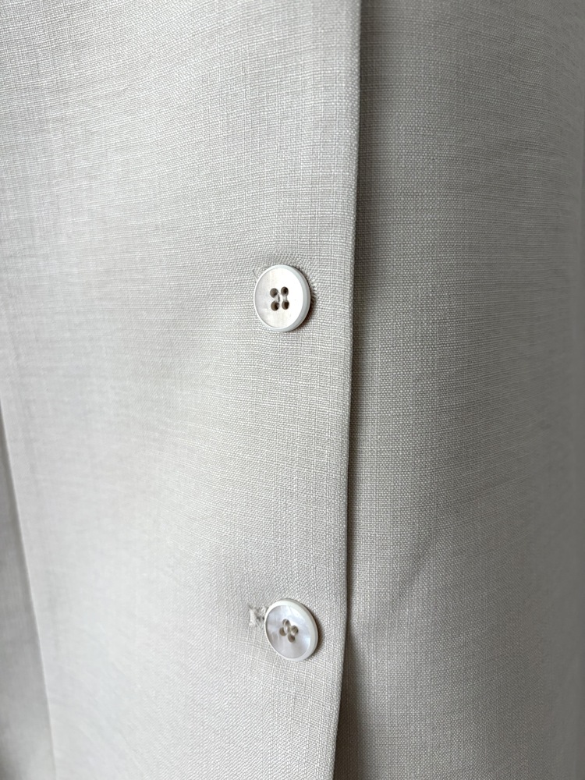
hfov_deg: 53.1
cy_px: 390
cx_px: 292
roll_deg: +1.5
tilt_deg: -13.5
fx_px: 586
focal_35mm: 26
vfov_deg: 67.3
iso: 125
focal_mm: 5.96
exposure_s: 1/96
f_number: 1.6
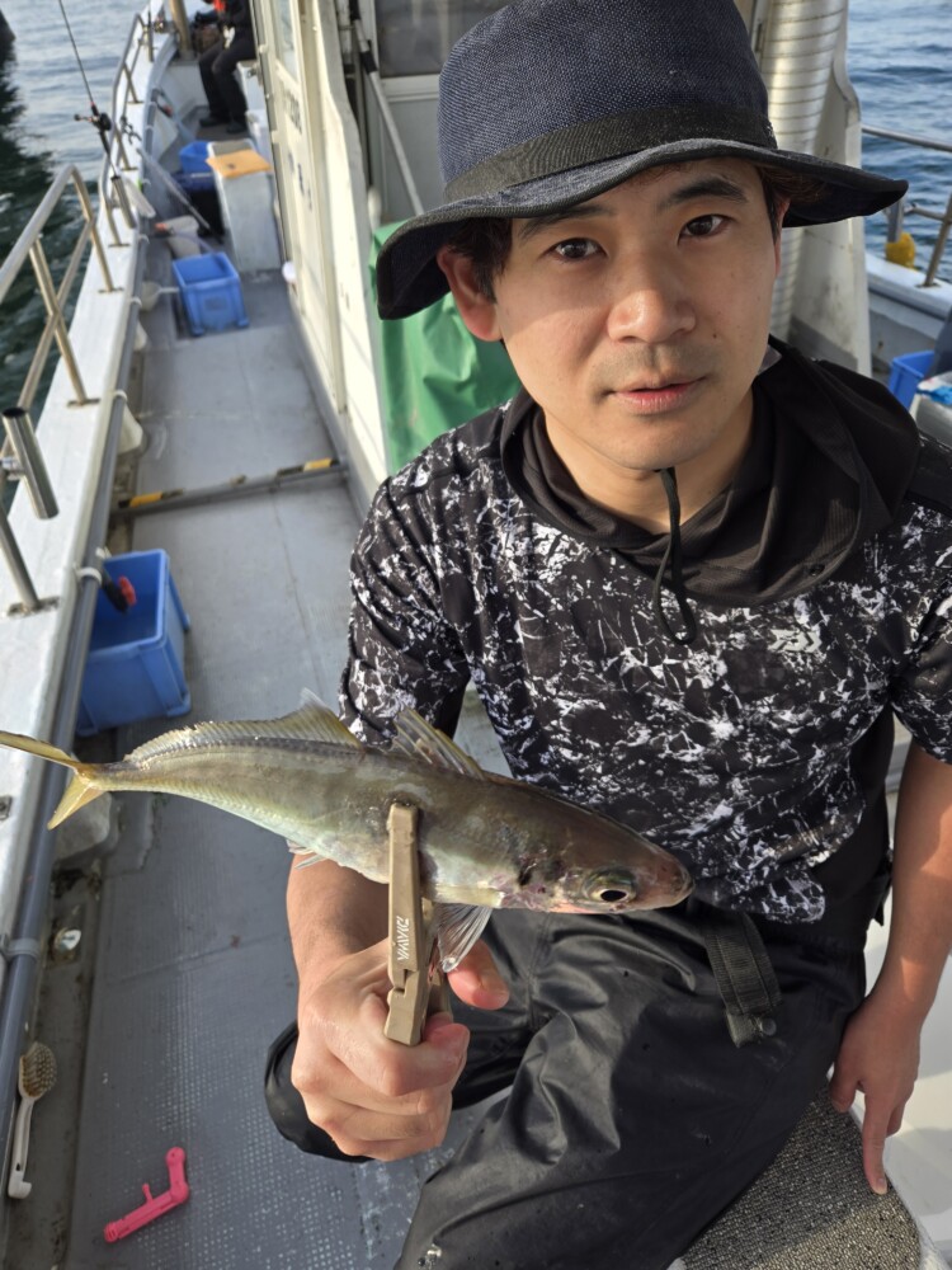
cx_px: 476
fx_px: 843
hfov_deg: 58.9
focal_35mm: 23
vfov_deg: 73.9
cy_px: 635
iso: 25
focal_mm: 5.4
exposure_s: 1/328
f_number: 1.8
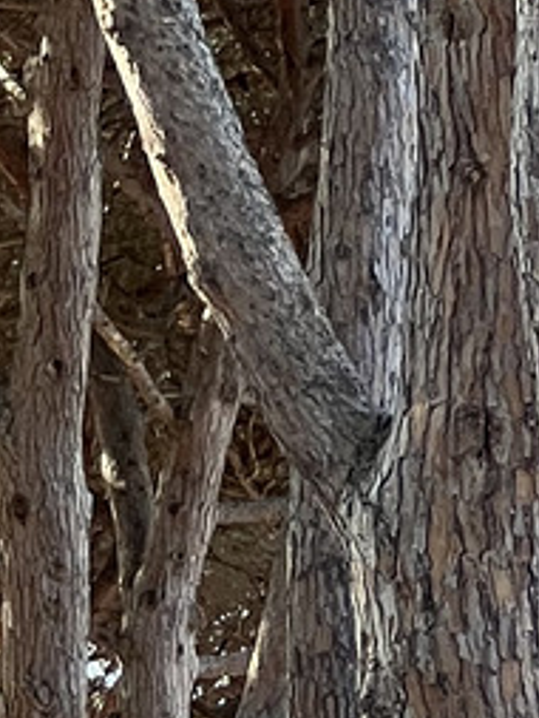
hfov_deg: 3.0
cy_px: 1615
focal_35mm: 487
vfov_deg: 4.0
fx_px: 10102
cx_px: -692
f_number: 2.8
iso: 80
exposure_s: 1/122
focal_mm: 9
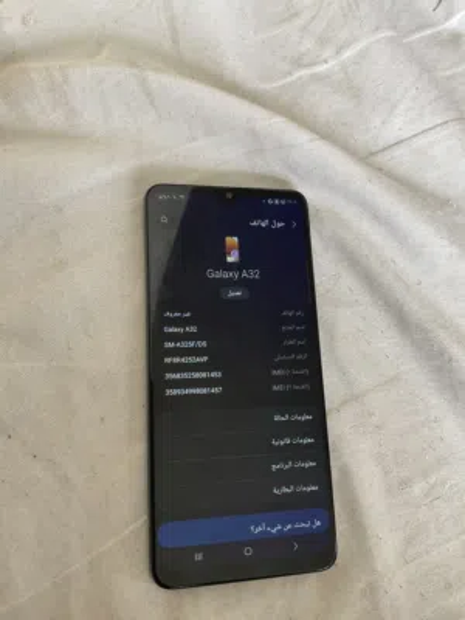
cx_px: 232
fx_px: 519
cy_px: 310
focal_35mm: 29
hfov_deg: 48.2
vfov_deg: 61.7
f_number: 1.8
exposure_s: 1/122
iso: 40
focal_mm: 3
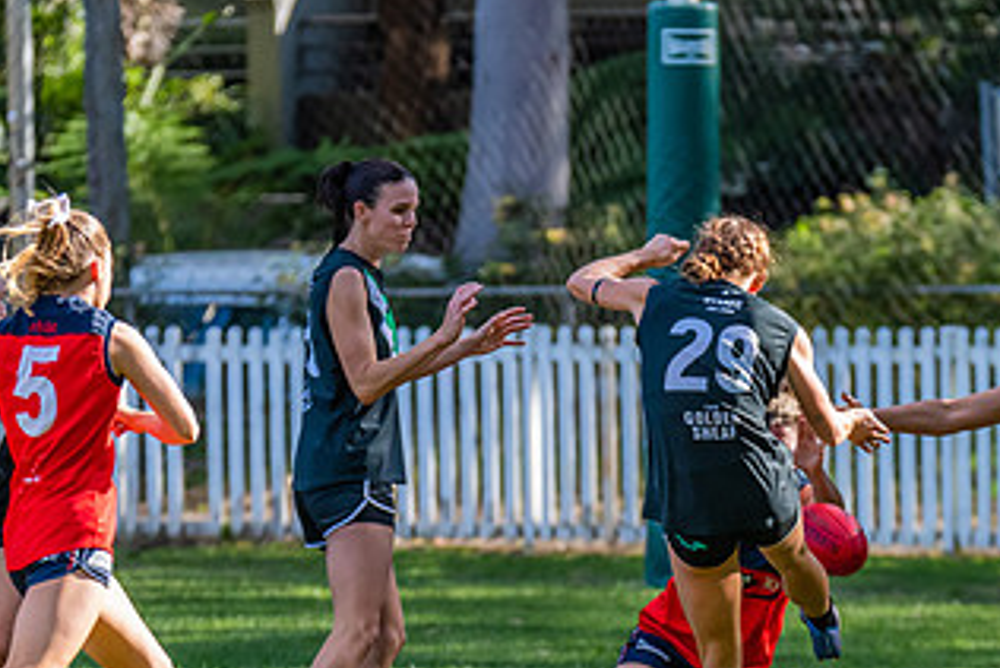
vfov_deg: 2.3
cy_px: 509
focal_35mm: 593
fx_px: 16479
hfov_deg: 3.5
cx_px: 744
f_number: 5.6
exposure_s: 1/1600
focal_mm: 280
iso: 1400
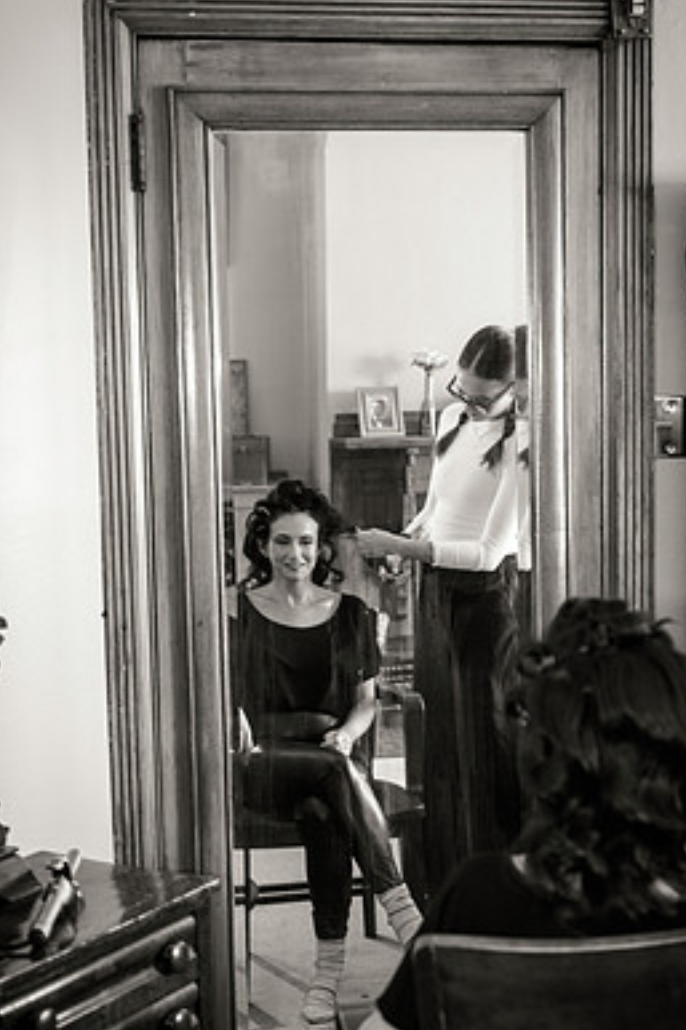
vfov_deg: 35.6
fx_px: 1602
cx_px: 355
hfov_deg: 24.2
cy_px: 563
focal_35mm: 56
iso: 400
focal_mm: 48
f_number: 3.2
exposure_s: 1/40
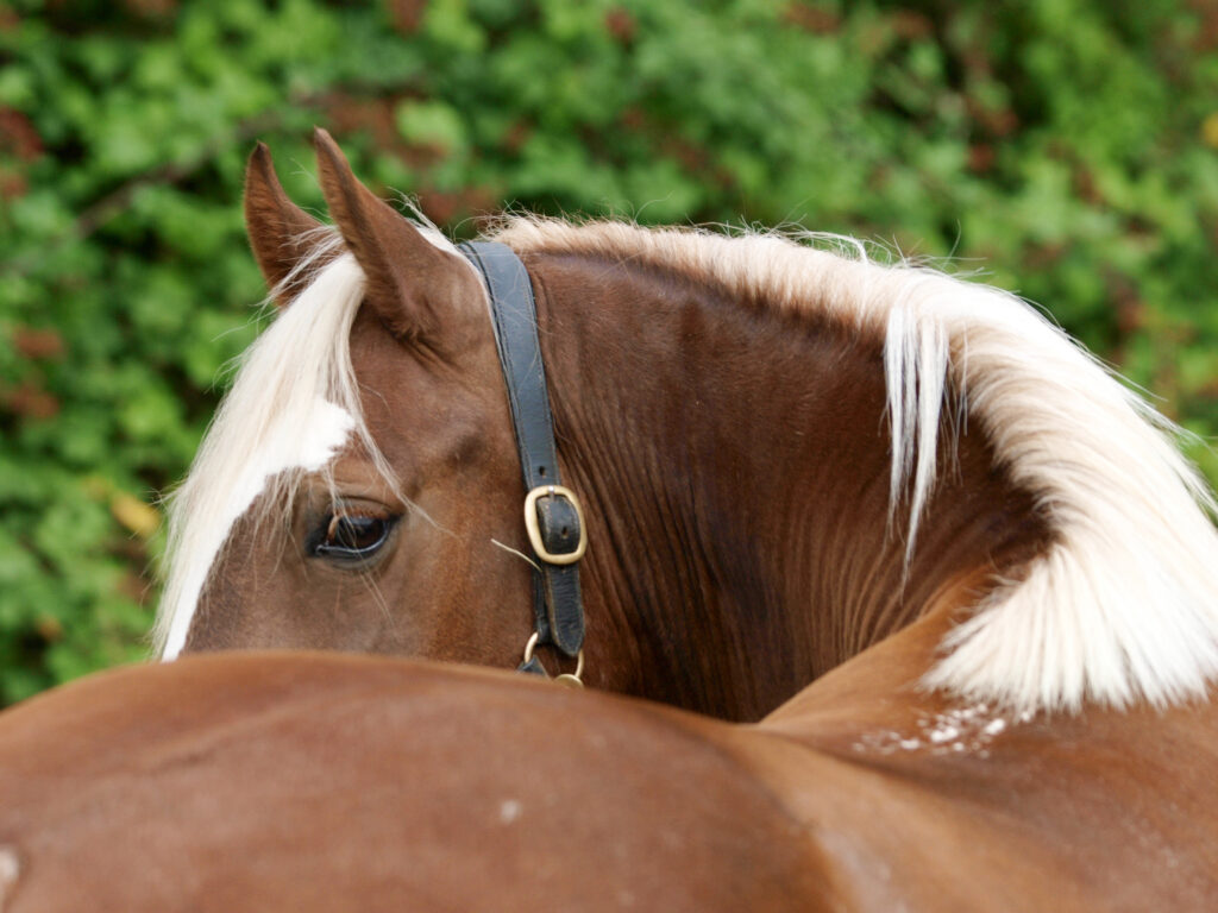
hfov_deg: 7.0
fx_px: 9993
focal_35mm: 284
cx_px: 609
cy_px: 456
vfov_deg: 5.2
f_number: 4.5
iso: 400
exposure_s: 1/640
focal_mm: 142
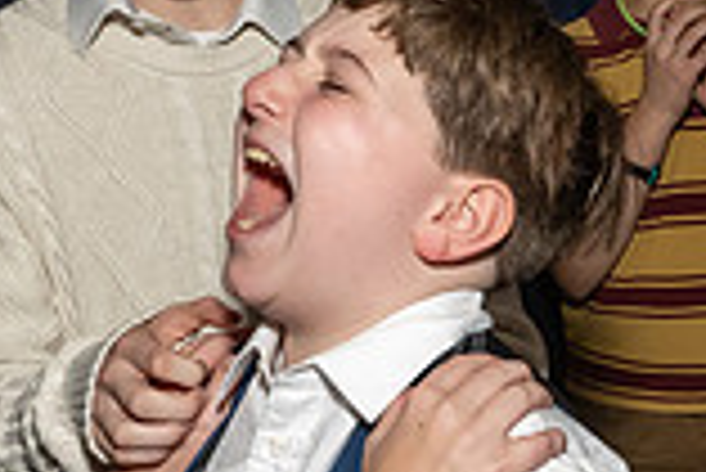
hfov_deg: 20.8
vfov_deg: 14.2
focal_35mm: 96
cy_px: 336
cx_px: 635
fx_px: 1884
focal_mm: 17
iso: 1000
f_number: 8
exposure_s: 1/250
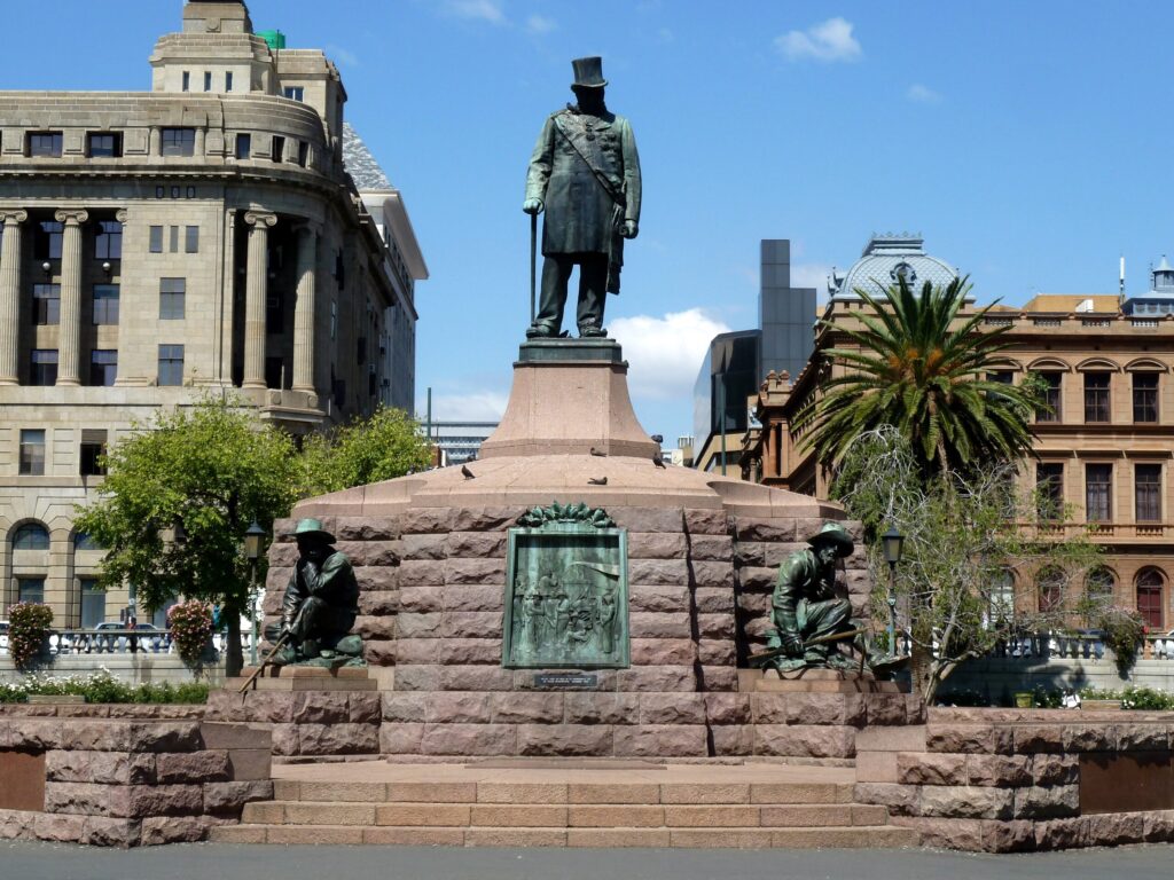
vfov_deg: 20.4
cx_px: 587
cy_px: 440
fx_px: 2442
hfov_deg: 27.0
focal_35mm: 72
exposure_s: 1/400
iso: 80
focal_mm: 11.9
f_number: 5
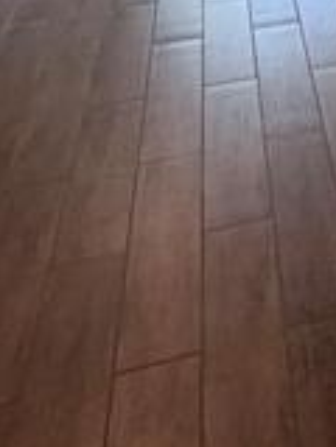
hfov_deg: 19.5
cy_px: -324
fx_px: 867
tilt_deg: -4.9
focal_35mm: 67
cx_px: 484
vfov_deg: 21.2
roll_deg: -0.5
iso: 250
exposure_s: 1/60
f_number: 2.2
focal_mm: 2.22
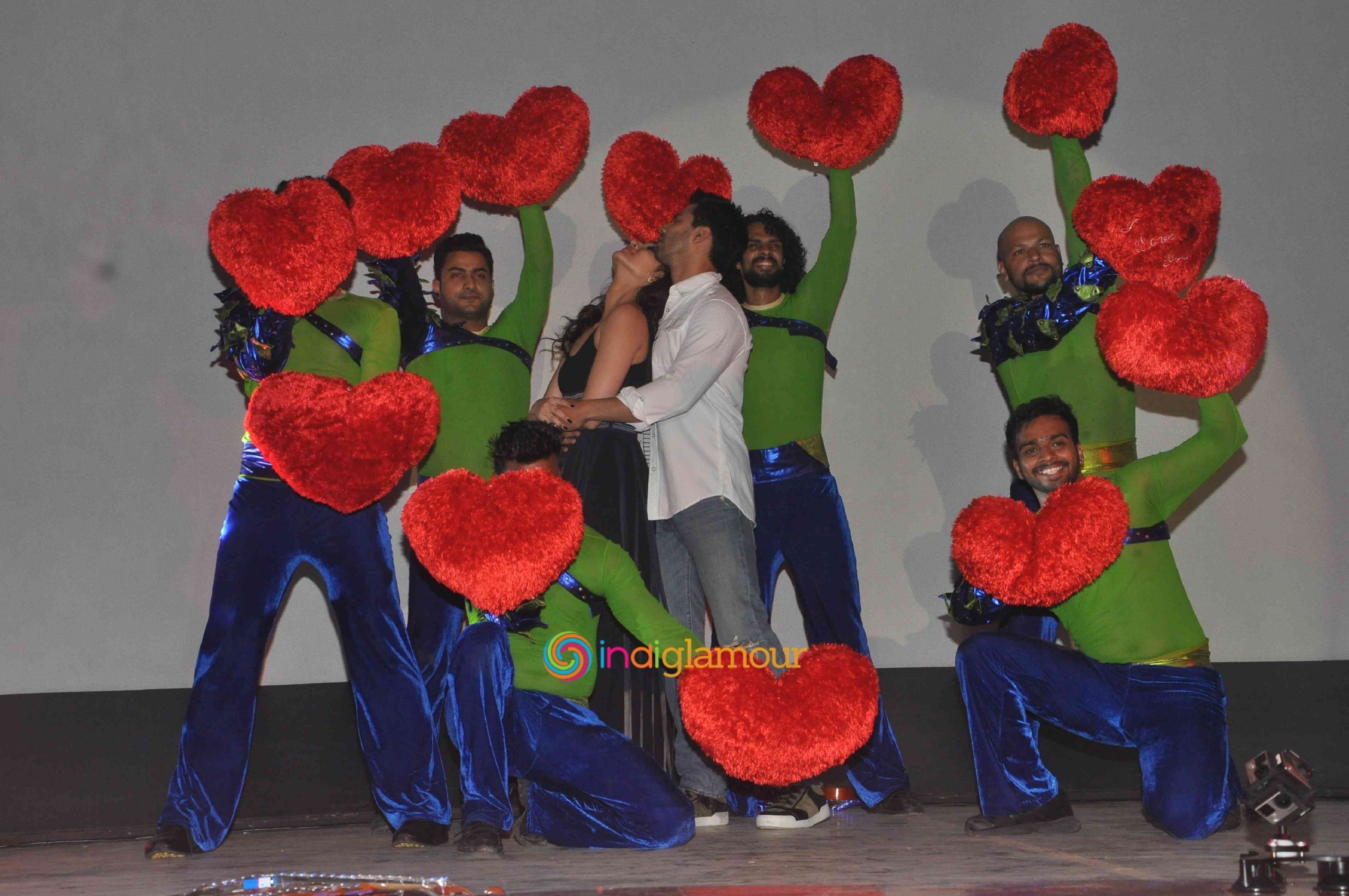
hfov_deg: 27.0
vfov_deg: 18.1
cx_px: 674
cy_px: 448
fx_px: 2807
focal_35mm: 75
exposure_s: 1/200
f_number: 10
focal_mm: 50
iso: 1000
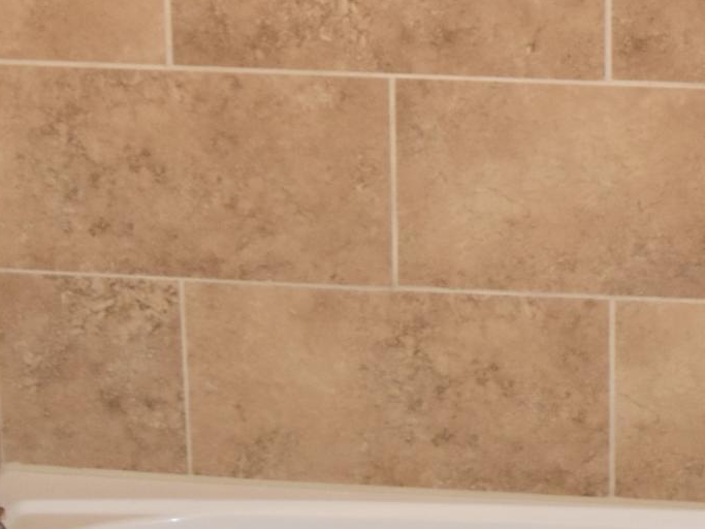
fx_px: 2321
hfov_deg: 17.0
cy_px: -143
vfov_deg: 12.6
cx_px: 627
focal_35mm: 114
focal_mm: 18
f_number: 3.5
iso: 500
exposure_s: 1/30
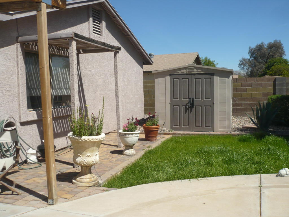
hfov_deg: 52.6
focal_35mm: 35
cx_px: 144
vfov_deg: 40.7
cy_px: 108
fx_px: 292
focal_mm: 5.8
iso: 100
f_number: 8
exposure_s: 1/320
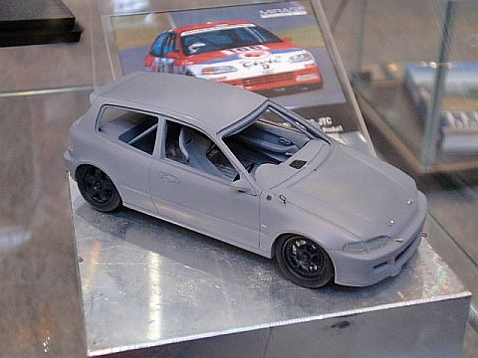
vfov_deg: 26.1
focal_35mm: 56
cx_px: 239
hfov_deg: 34.3
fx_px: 773
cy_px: 179
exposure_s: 1/40
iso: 400
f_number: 3.7
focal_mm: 9.3
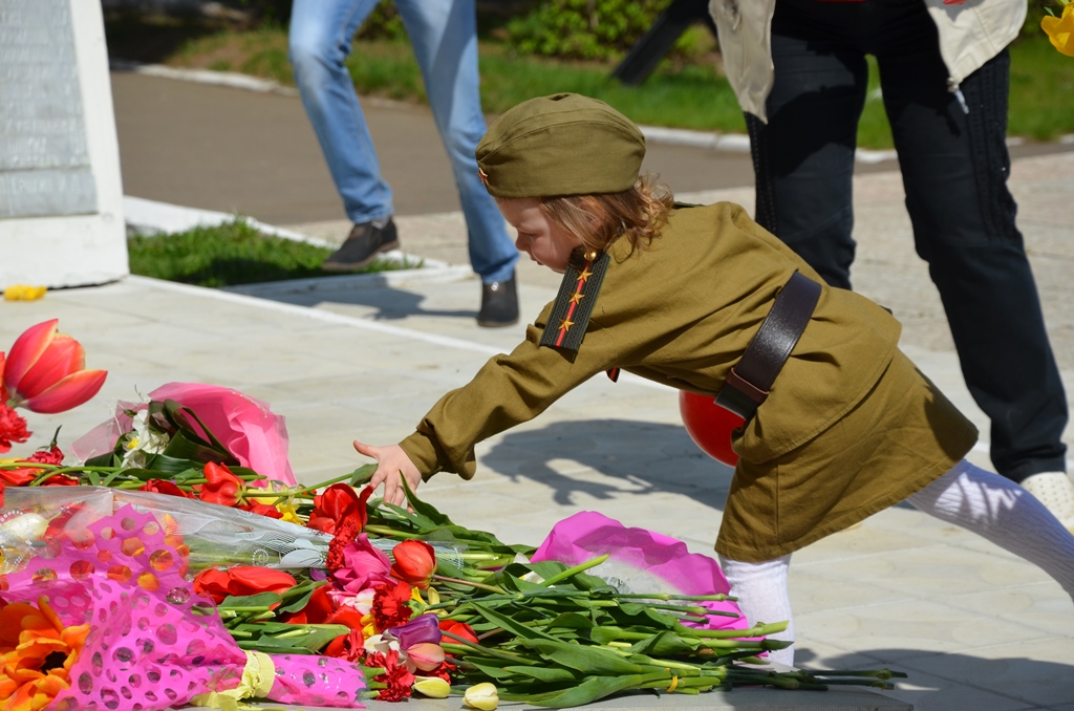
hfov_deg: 14.0
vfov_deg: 9.3
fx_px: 4376
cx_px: 537
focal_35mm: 147
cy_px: 356
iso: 200
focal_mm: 98
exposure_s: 1/1000
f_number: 8
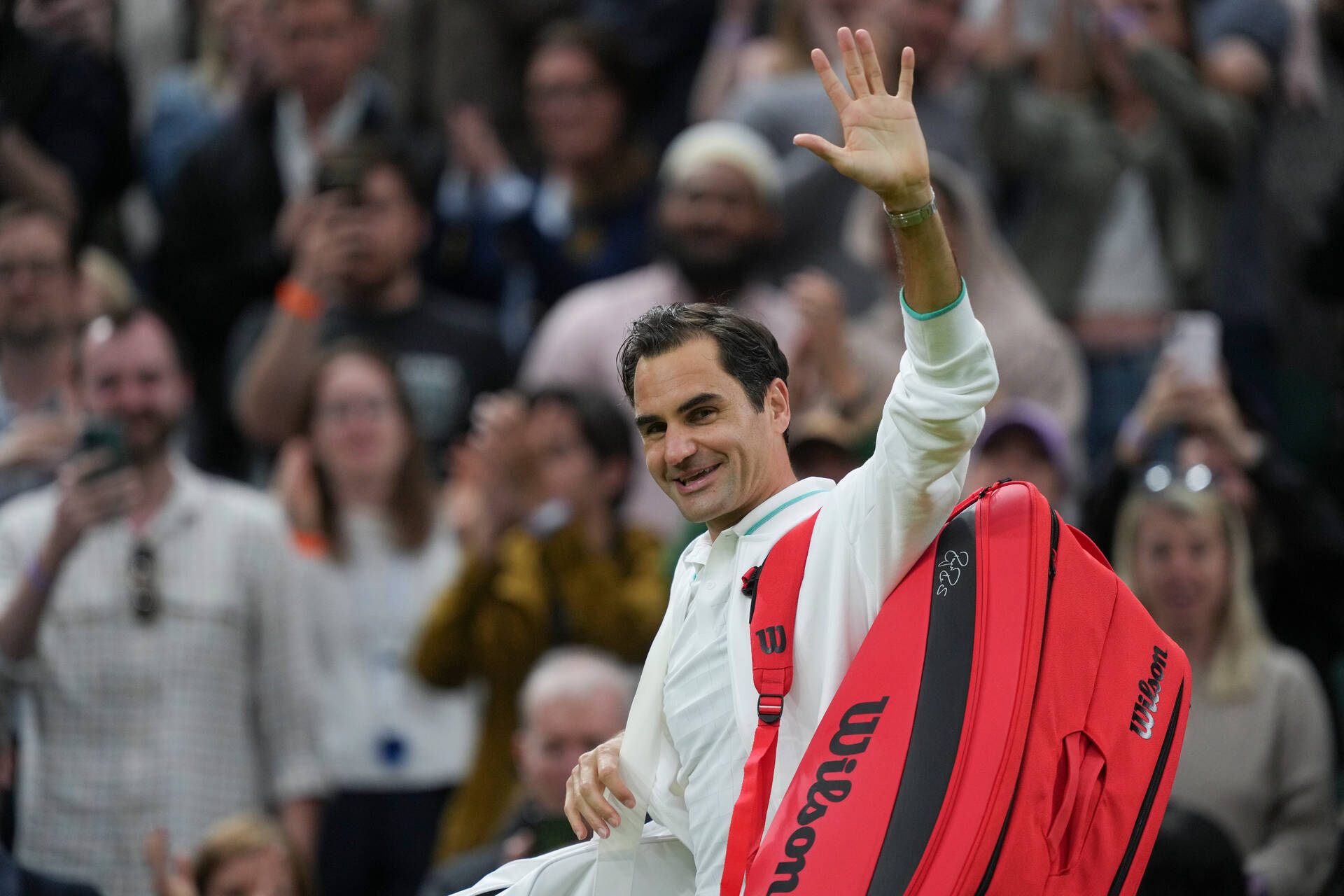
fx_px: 20905
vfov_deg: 2.5
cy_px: 448
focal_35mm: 560
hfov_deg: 3.7
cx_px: 672
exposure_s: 1/1000
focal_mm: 560
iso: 2500
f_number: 4
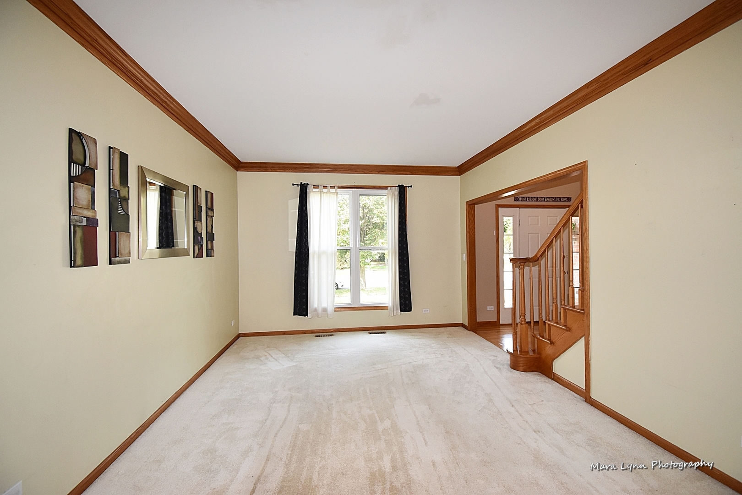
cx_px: 371
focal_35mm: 15
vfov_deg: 77.3
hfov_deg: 100.4
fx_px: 309
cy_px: 248
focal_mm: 10
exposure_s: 1/125
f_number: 5.6
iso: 800
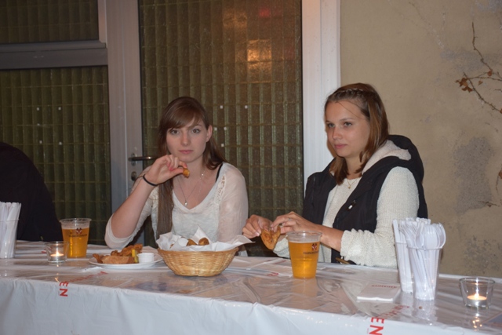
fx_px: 795
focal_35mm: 57
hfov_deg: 35.0
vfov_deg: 23.8
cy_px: 168
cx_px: 251
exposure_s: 1/30
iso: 800
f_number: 4.2
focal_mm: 38
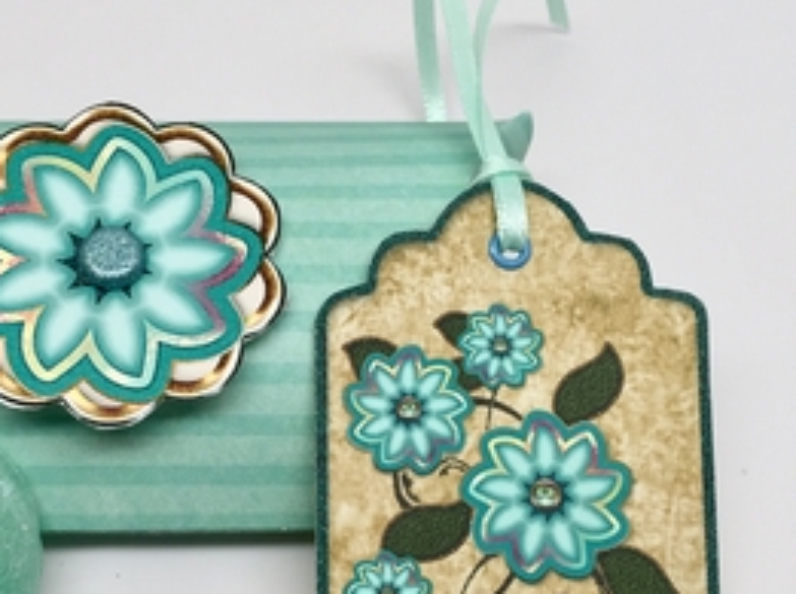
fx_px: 1148
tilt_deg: -58.8
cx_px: 247
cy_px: 440
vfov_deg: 28.6
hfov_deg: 37.7
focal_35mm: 50
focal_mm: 4.15
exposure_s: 1/120
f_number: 2.2
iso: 50
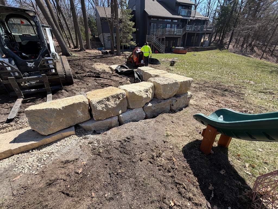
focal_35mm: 14
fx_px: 112
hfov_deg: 102.1
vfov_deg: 85.7
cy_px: 104
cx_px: 139
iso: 40
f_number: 2.2
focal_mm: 2.22
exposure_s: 1/760
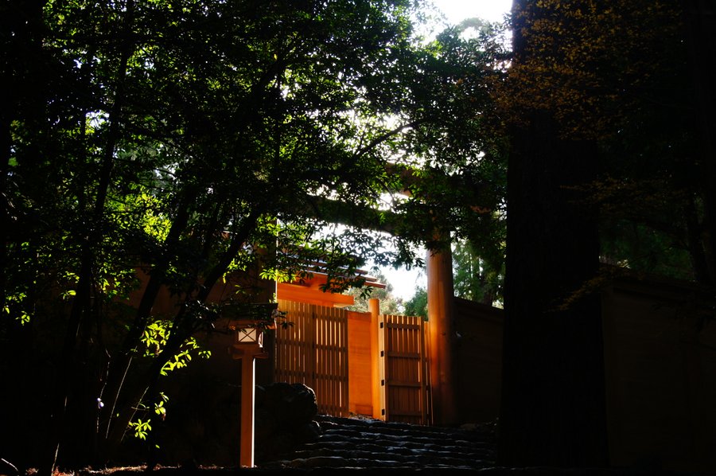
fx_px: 1281
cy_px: 238
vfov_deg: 21.0
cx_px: 358
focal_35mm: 64
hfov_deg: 31.2
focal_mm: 43
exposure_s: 1/100
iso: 200
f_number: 5.6
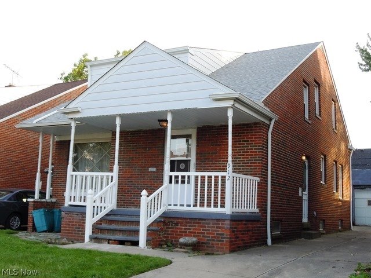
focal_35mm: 45
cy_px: 139
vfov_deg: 32.2
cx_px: 186
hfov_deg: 42.1
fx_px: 482
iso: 100
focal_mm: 8.1
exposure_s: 1/60
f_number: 4.6
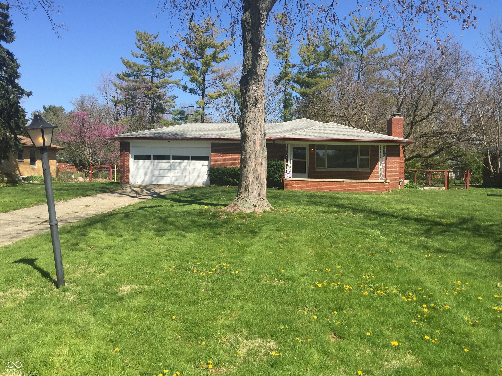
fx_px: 421
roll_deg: -3.0
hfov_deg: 61.7
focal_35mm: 29
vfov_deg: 48.2
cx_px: 251
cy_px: 188
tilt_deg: -2.2
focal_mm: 4.15
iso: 32
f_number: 2.2
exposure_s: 1/1582
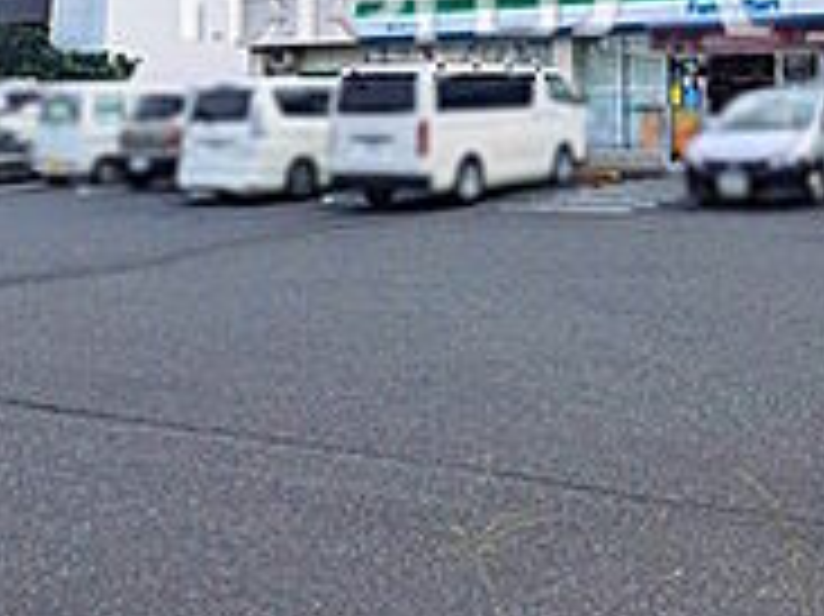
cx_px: 648
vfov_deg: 28.9
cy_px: -40
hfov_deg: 39.8
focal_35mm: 46
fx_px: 1094
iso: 50
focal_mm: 1.83
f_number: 2.2
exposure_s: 1/2833
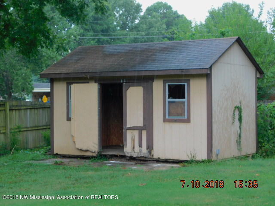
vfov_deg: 18.4
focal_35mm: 80
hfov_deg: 24.4
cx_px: 138
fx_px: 636
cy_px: 103
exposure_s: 1/60
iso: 125
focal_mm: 14.2
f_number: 4.4
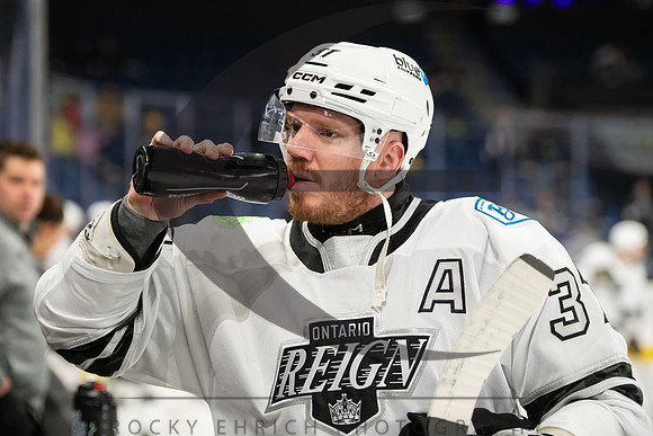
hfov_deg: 18.0
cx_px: 301
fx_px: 2063
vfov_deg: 12.1
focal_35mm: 114
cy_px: 194
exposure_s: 1/1250
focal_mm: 102
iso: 3200
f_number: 2.8
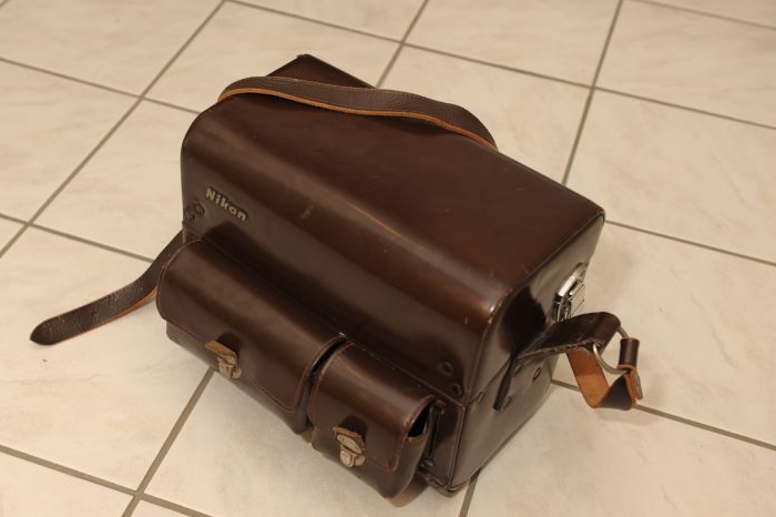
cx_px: 338
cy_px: 291
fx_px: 1034
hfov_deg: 41.1
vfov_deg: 28.0
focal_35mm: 48
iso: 400
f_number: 5
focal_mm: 42
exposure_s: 1/60
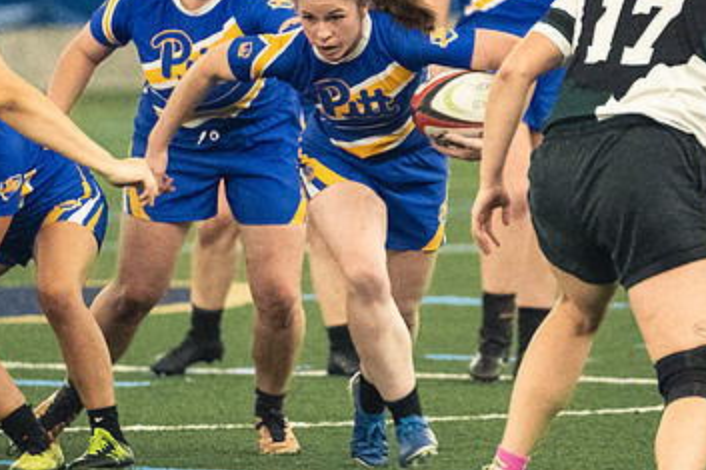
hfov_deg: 2.9
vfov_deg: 1.9
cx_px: 267
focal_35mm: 711
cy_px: 382
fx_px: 13936
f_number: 2.8
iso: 12800
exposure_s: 1/500
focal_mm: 200
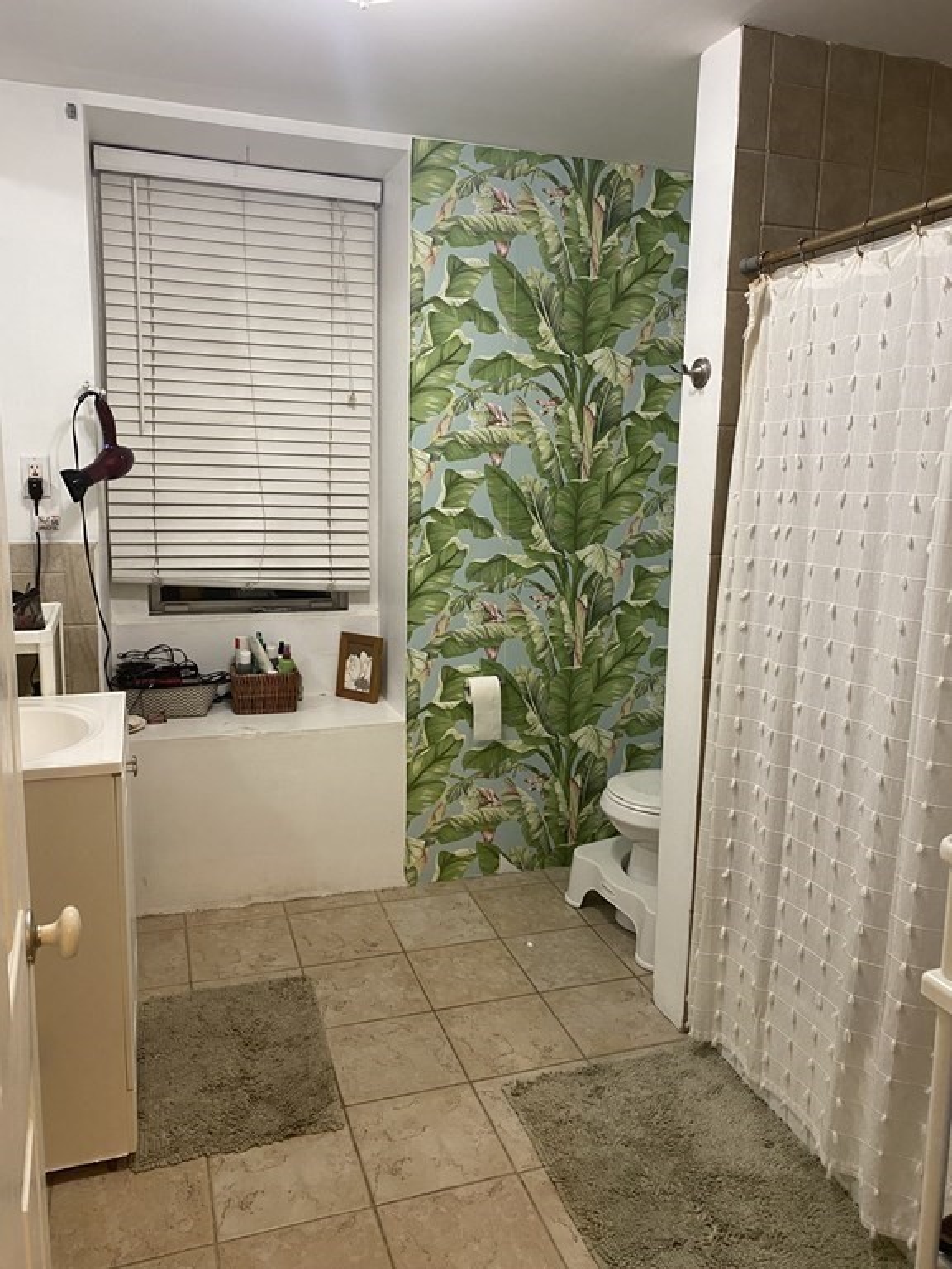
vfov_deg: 67.3
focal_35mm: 26
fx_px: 953
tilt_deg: -8.4
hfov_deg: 53.1
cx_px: 476
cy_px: 634
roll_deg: -0.3
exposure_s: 1/60
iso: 250
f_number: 1.8
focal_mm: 4.25
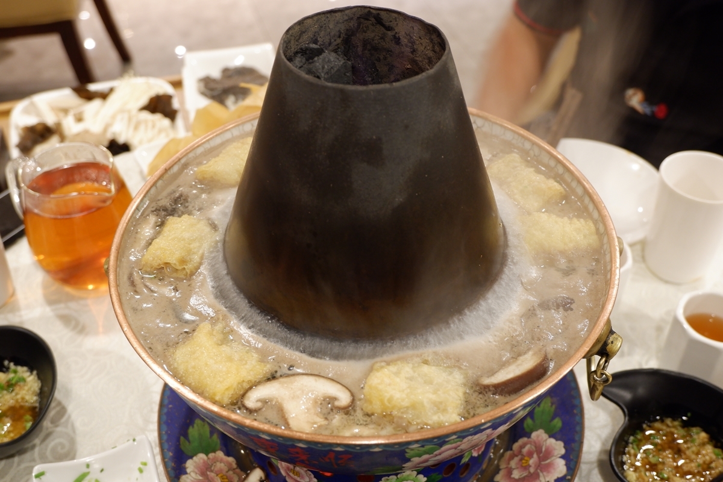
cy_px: 241
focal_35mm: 41
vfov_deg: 32.6
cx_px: 362
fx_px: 823
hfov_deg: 47.4
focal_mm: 27.1
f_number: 4.4
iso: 800
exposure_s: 1/8.5
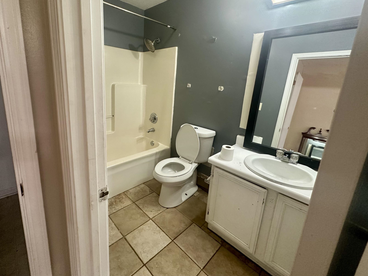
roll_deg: -3.2
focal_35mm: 16
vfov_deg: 77.7
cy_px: 119
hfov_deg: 94.1
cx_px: 163
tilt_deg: -12.1
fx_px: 170
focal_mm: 2.22
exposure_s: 1/60
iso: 250
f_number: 2.2
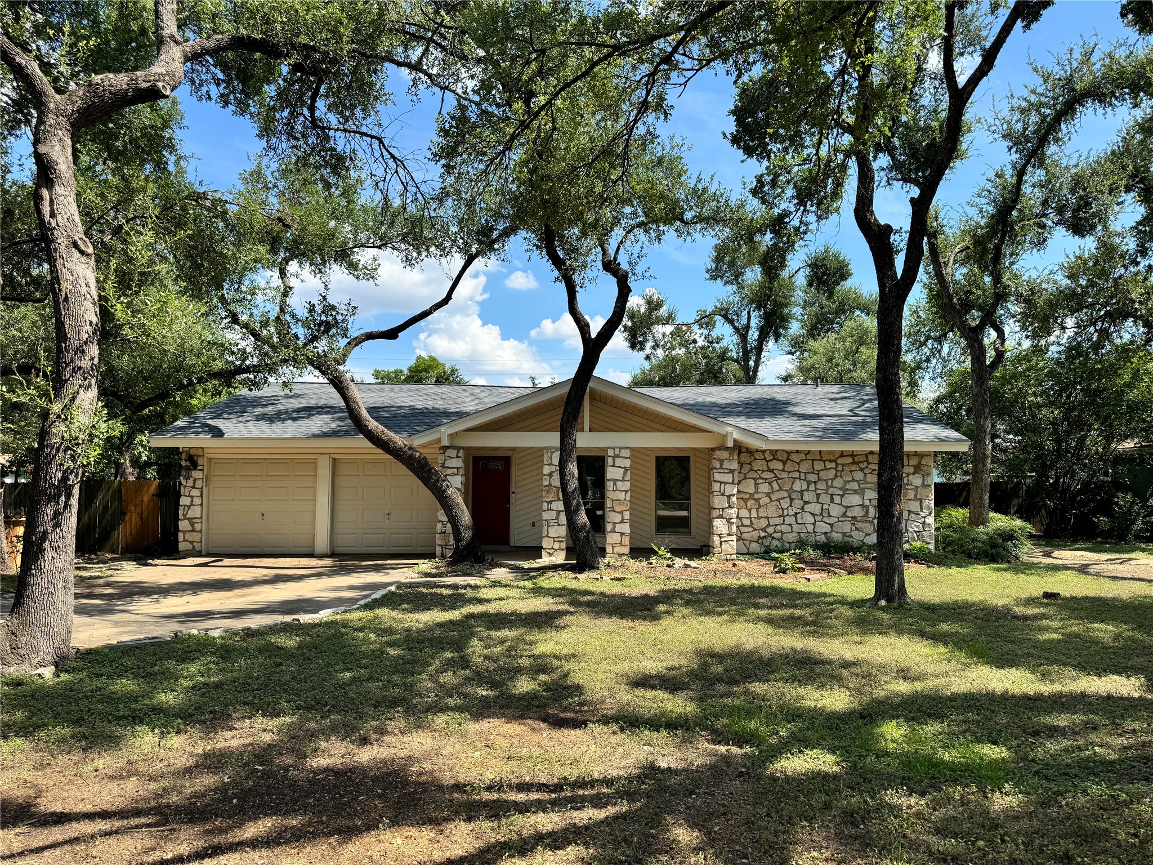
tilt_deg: +2.7
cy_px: 432
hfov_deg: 71.6
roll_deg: -0.8
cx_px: 576
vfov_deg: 56.8
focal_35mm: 24
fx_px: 799
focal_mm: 6.76
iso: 80
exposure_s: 1/2604
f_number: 1.78
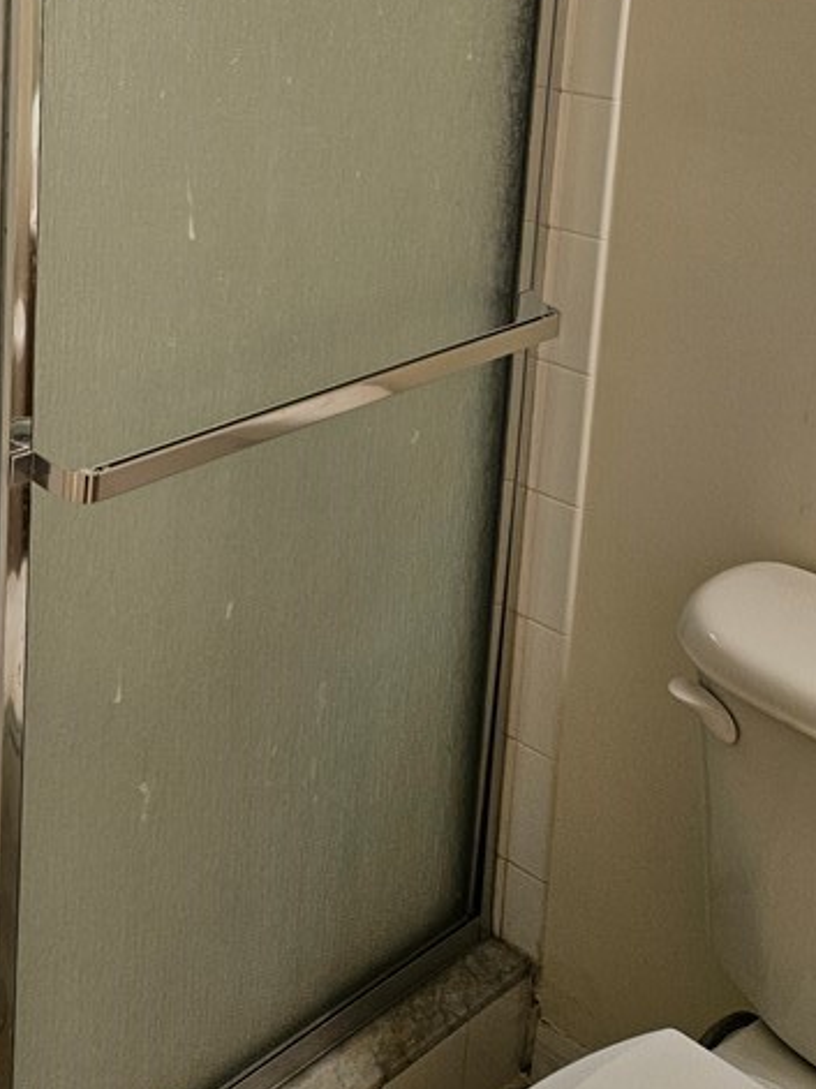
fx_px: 1572
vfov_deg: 35.2
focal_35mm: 50
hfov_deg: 27.2
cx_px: -35
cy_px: 39
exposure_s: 1/120
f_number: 1.8
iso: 100
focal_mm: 5.4
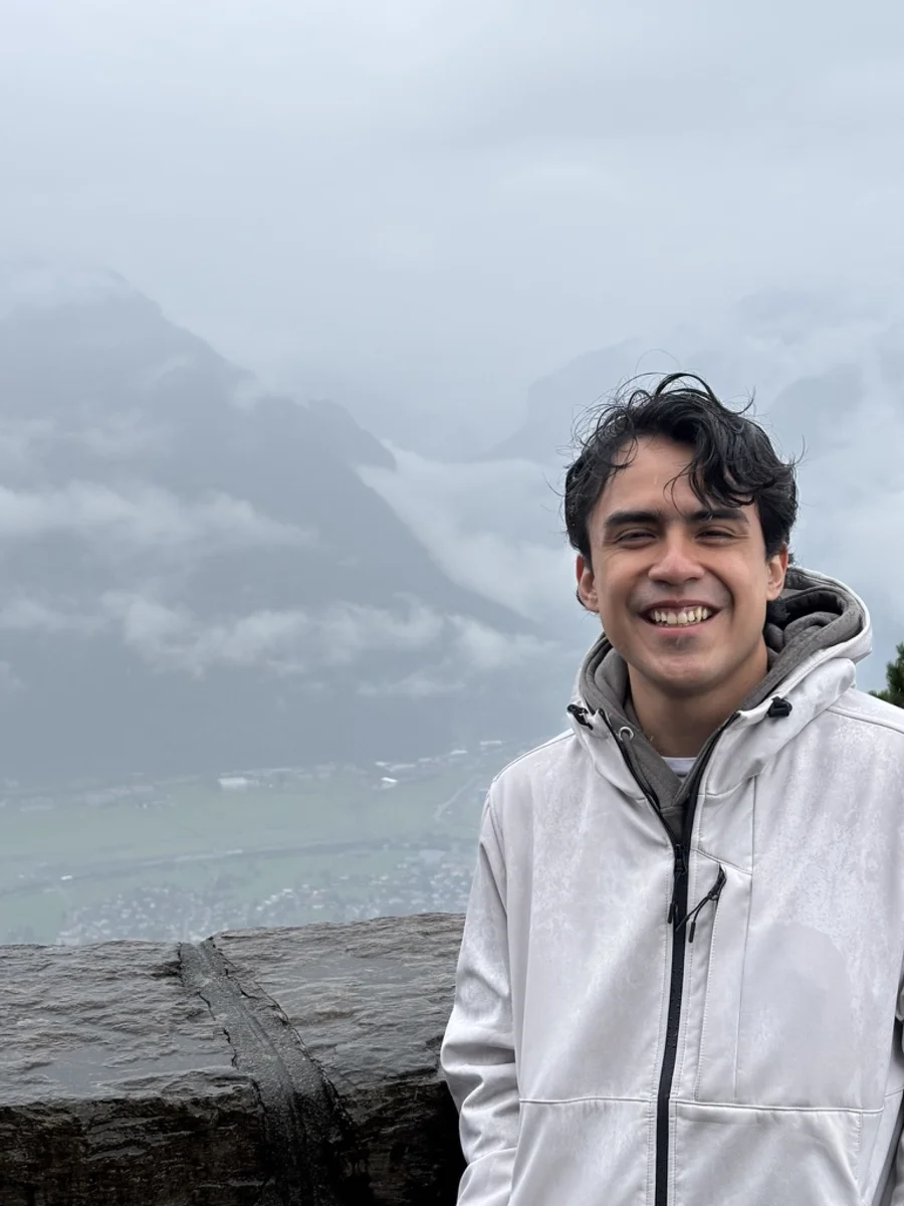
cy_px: 603
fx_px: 1811
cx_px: 452
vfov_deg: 36.8
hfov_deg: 28.0
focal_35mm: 52
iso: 32
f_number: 1.6
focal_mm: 5.96
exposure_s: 1/805
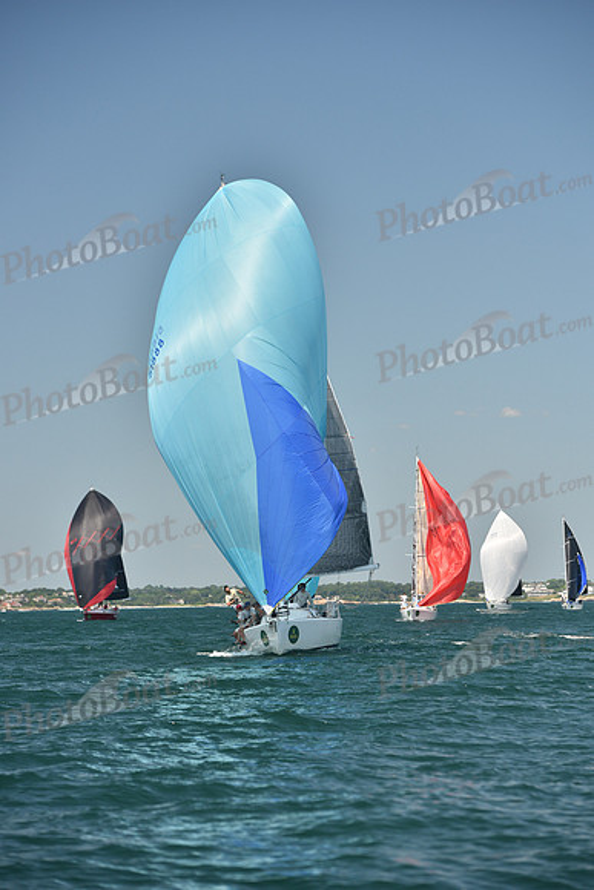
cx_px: 297
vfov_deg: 16.8
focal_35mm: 122
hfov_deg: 11.2
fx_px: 3017
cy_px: 445
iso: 320
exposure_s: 1/1000
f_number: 5
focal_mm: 122
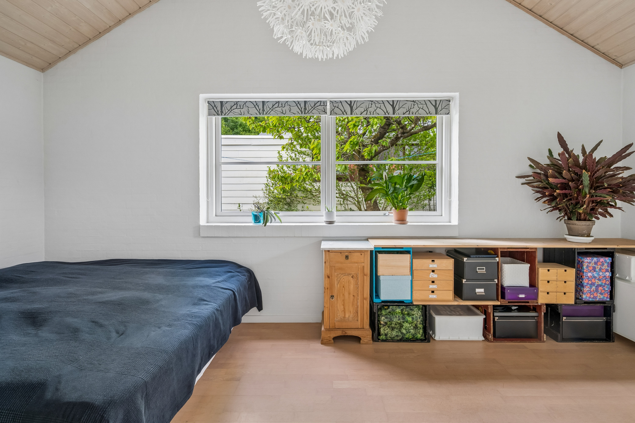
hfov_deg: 96.7
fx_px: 282
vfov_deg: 73.7
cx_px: 318
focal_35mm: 16
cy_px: 212
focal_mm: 16
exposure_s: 1/25
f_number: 9
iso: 640
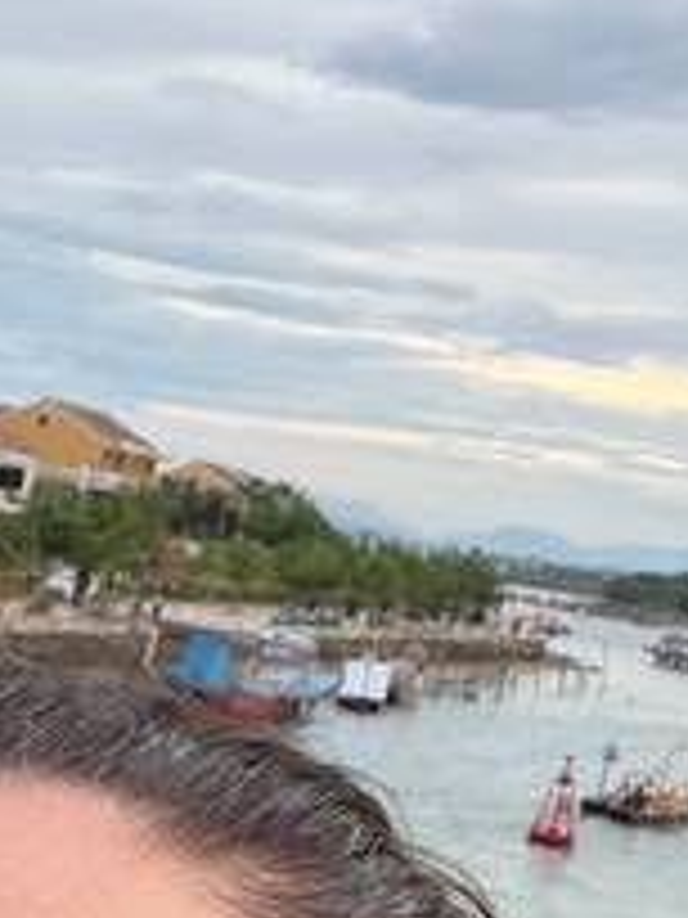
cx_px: -225
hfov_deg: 15.0
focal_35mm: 94
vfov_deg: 20.1
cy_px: 968
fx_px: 2491
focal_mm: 2.71
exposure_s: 1/103
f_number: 1.9
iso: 80
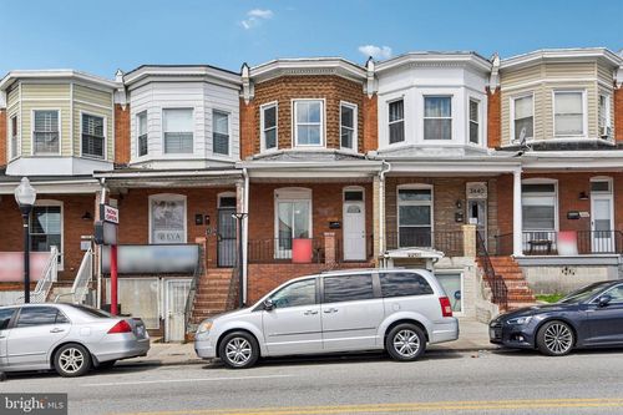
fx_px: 605
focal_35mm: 35
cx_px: 312
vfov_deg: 37.8
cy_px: 208
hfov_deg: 54.5
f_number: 8
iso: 400
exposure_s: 1/1600
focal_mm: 35
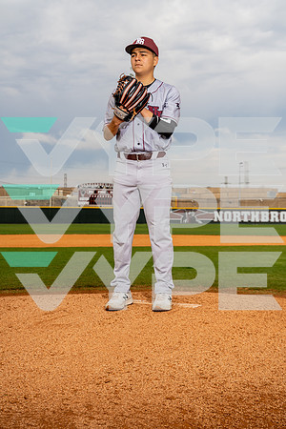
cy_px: 214
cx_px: 143
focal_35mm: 52
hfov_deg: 26.0
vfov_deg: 38.2
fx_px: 620
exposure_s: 1/250
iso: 100
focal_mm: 52
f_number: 5.6
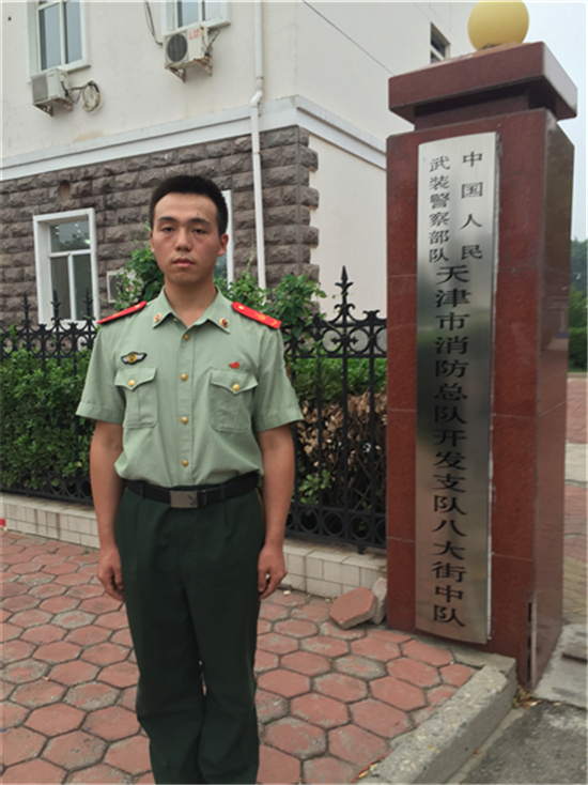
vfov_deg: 61.7
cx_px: 294
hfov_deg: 48.2
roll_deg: -0.4
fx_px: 657
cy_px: 392
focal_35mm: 29
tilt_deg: -4.4
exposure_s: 1/40
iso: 32
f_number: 2.2
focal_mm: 4.15
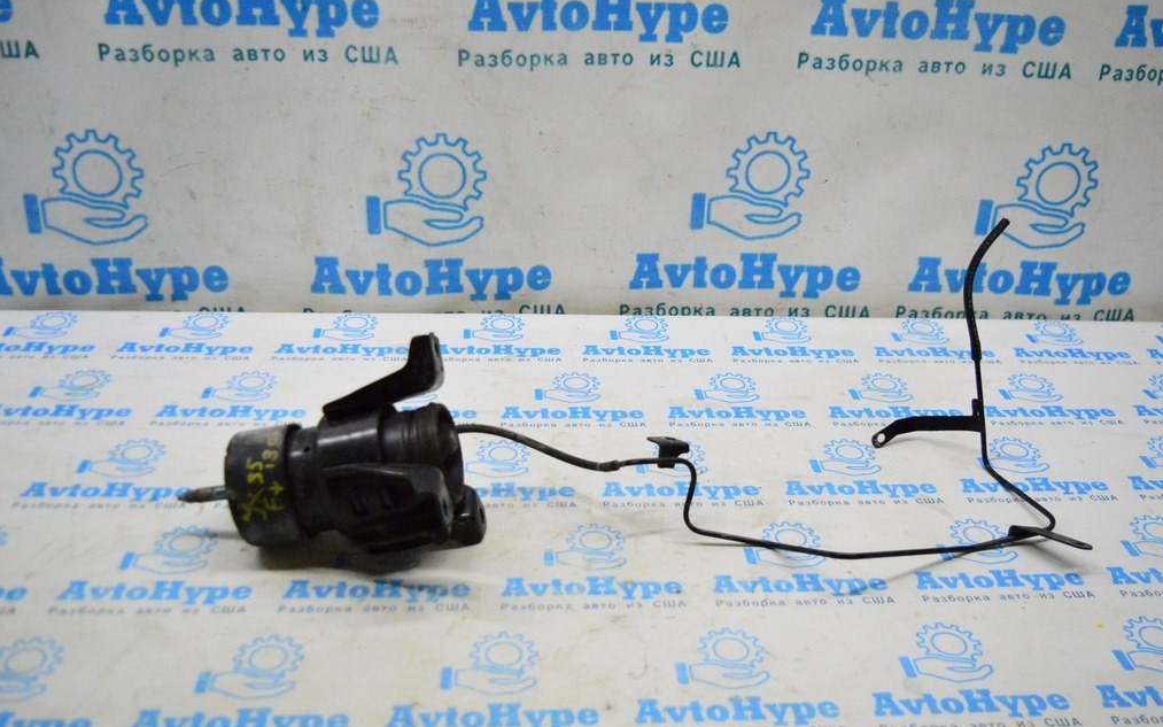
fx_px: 1126
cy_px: 362
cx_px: 587
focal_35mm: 36
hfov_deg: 54.6
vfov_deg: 35.8
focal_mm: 23
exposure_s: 1/1000
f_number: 3.8
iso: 6400
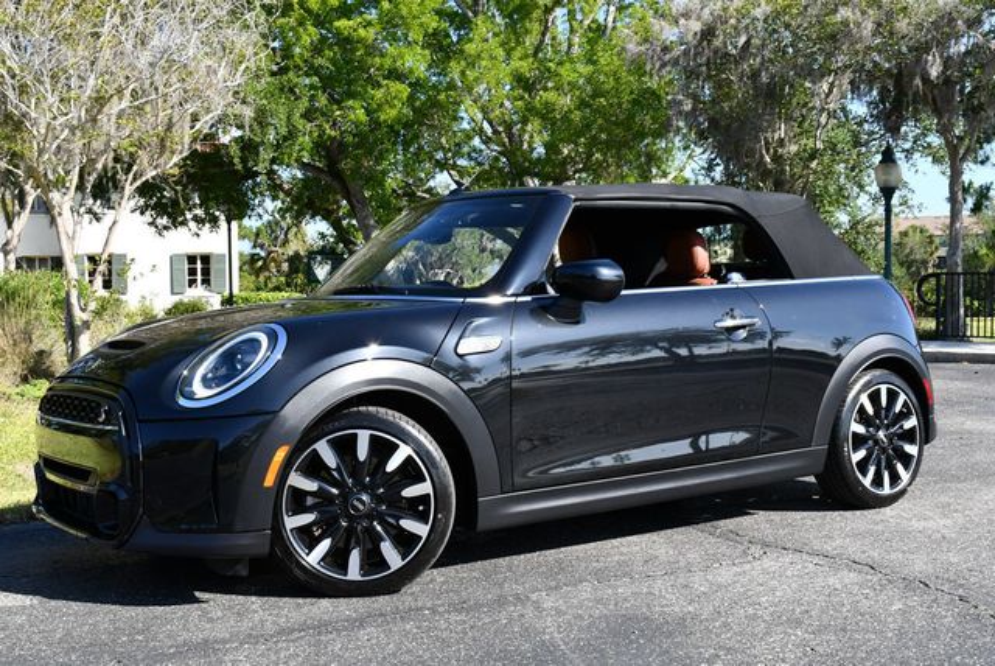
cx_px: 498
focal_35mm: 44
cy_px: 333
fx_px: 1217
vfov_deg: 30.6
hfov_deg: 44.5
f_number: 8
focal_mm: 22
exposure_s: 1/250
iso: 200
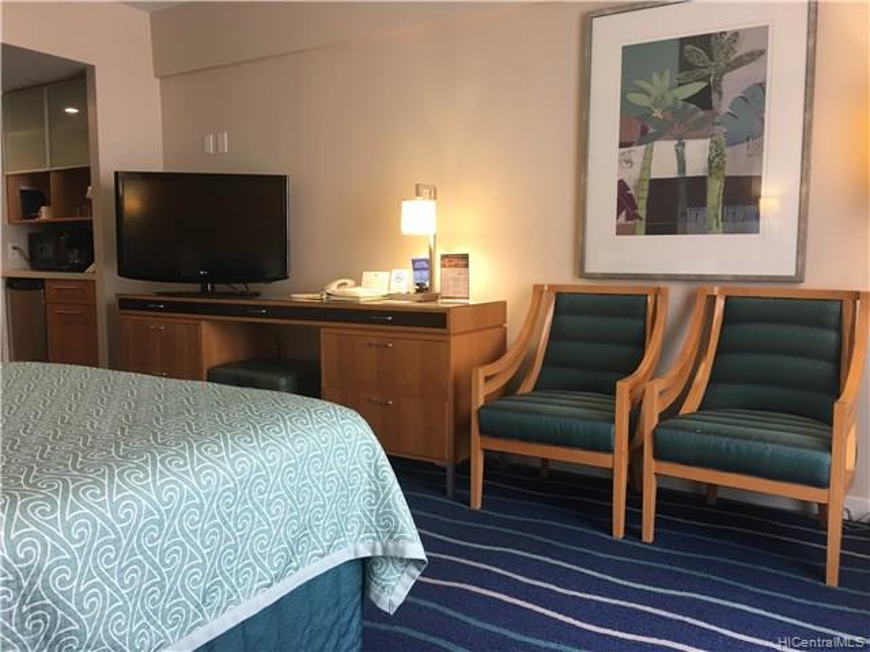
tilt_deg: -4.9
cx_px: 435
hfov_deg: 61.7
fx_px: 729
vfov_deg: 48.2
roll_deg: -0.2
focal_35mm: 29
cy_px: 326
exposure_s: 1/15
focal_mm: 4.15
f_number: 2.2
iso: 32
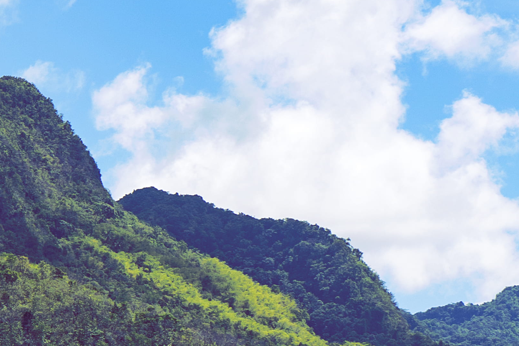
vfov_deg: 6.0
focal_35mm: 230
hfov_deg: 8.7
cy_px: 371
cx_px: -294
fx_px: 3316
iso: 100
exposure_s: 1/160
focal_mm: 62
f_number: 11
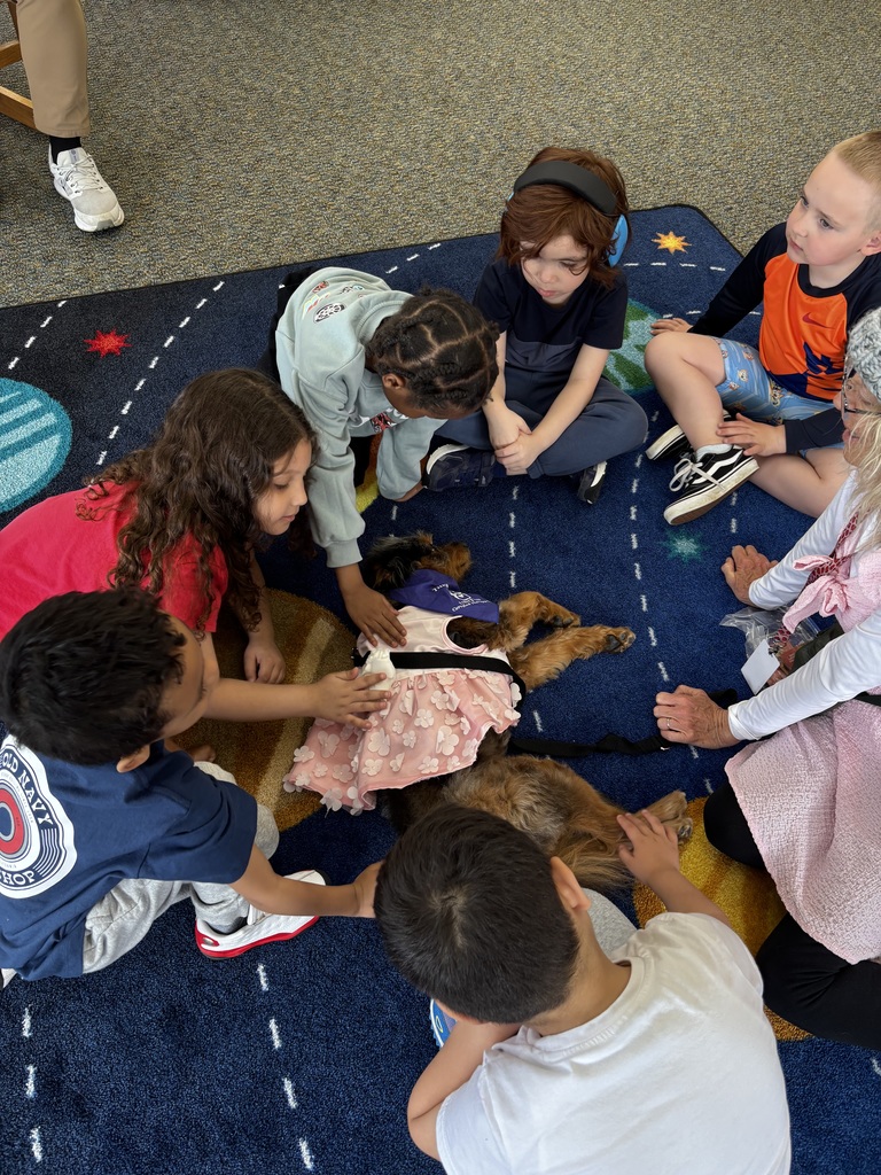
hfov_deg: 53.1
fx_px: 882
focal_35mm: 26
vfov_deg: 67.3
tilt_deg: -53.6
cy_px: 588
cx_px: 440
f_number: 1.6
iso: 100
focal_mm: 5.96
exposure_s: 1/60
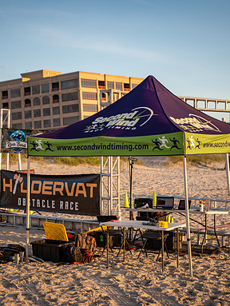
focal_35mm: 80
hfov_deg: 18.5
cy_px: 154
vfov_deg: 24.4
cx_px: 99
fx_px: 708
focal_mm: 55
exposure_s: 1/800
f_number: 2.8
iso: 500
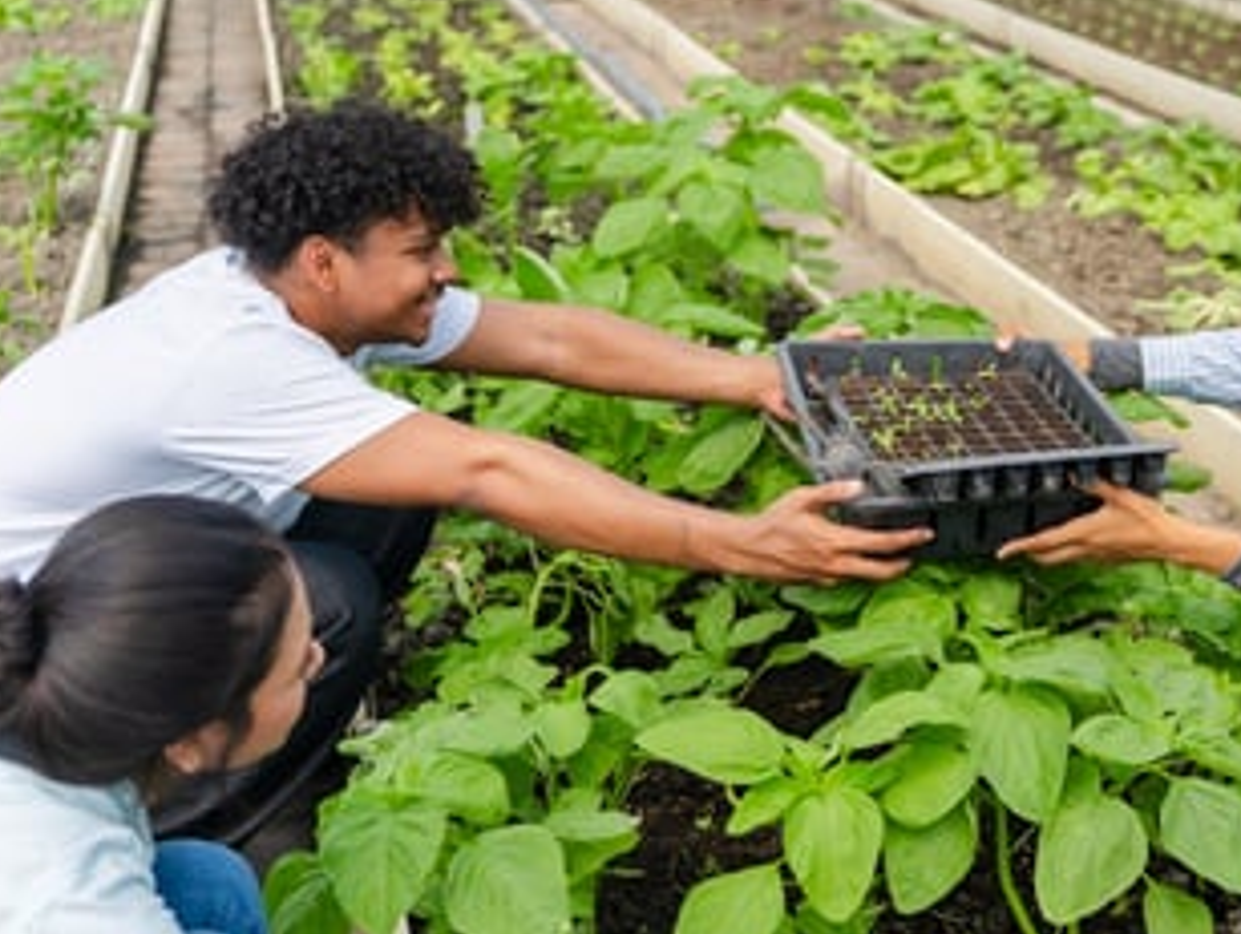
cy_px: 354
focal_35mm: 57
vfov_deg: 25.6
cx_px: 938
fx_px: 2046
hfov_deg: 33.1
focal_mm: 38
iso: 100
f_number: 2.8
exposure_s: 1/1000
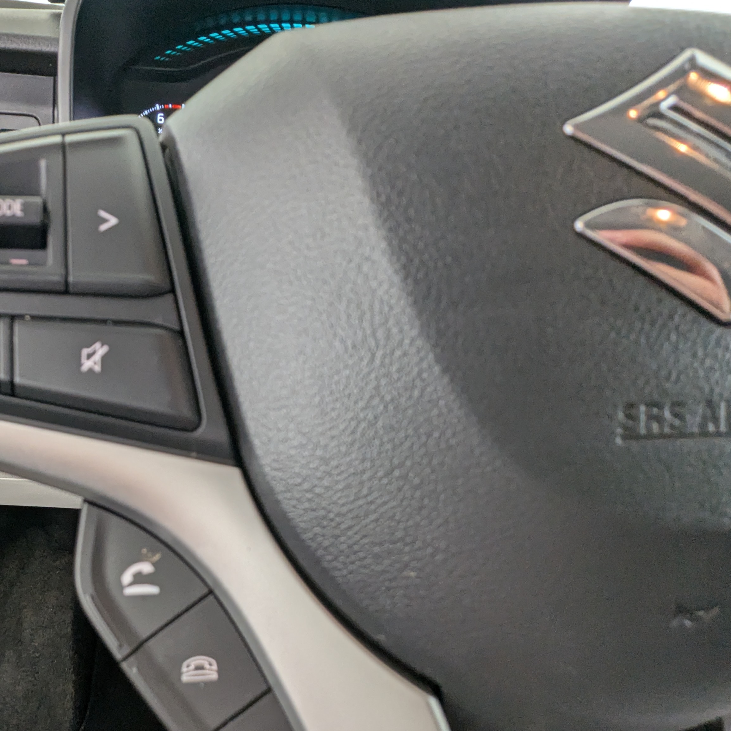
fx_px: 597
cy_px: 420
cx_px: 200
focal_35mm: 25
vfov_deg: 62.6
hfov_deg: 60.2
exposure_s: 1/58.6
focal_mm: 2.35
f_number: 2.2
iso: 157
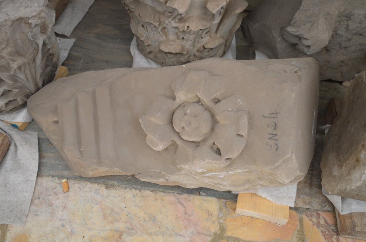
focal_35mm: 36
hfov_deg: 53.2
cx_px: 183
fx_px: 365
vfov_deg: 36.7
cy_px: 121
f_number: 4
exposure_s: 1/10
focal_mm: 24
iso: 3200
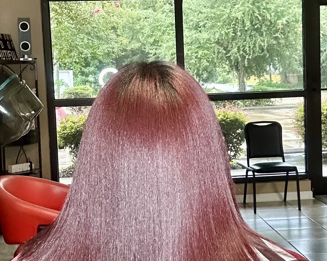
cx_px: 162
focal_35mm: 40
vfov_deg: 36.4
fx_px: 387
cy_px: 200
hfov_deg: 45.8
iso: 250
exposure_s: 1/60
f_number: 1.9
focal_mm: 2.69
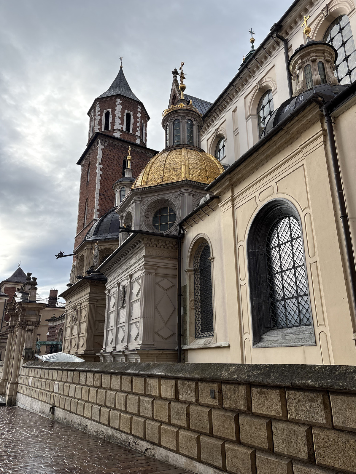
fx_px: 357
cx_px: 178
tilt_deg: +18.7
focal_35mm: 26
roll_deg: -0.2
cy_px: 237
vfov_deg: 67.3
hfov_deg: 53.1
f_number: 1.6
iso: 64
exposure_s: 1/2364
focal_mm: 5.96
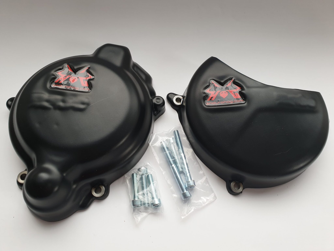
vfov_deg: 53.1
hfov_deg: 67.3
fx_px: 251
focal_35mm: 26
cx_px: 167
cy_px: 126
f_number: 2.4
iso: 80
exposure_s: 1/50
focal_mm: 4.3
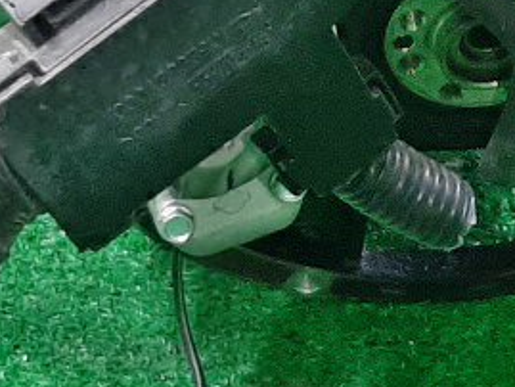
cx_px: 423
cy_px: 123
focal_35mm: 139
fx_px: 2069
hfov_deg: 14.1
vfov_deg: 10.7
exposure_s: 1/50
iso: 239
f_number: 1.7
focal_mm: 3.93
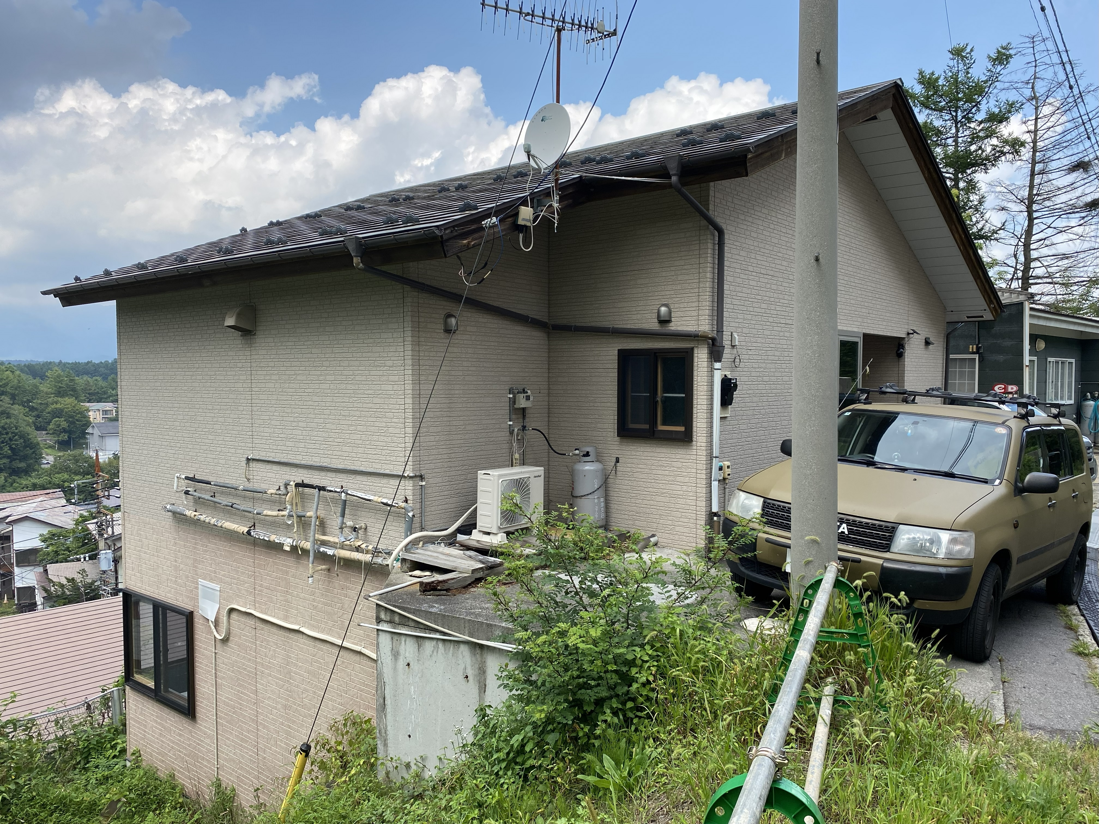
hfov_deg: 67.3
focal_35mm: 26
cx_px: 550
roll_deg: -0.6
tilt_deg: -2.7
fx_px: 825
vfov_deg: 53.1
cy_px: 412
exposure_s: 1/1362
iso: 32
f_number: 1.8
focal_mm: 4.25
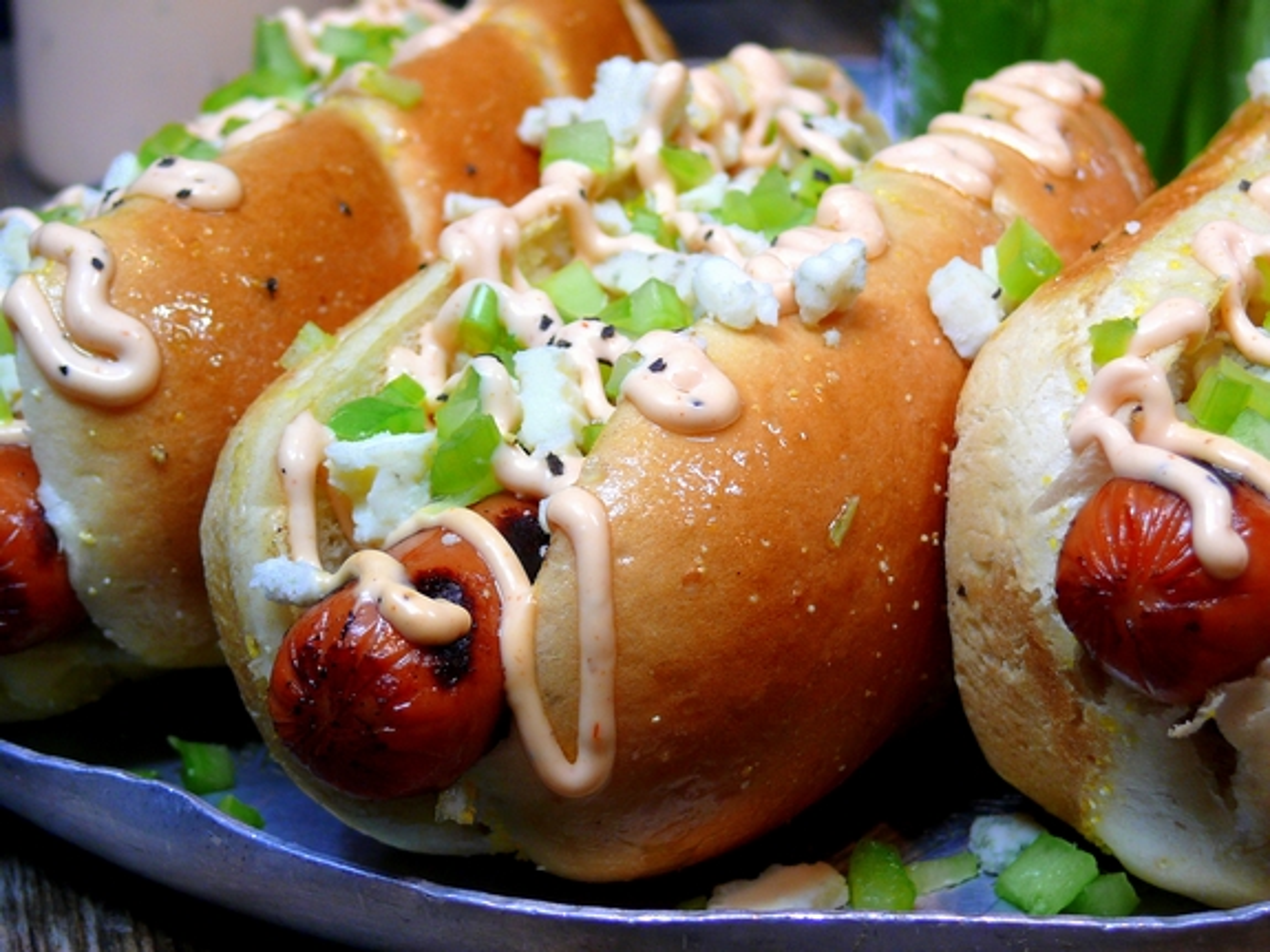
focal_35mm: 66
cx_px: 635
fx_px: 2421
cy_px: 476
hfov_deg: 29.4
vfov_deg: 22.2
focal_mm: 13.9
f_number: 3.2
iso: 100
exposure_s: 1/50
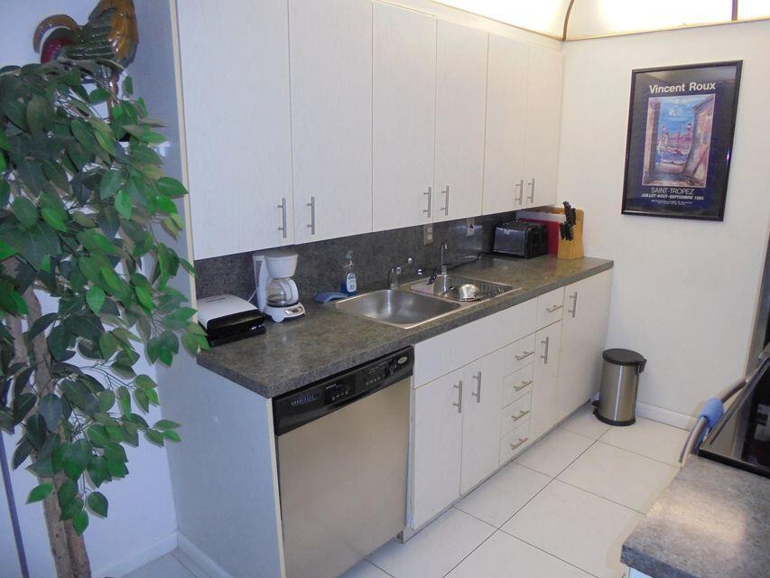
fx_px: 578
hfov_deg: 67.3
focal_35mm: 26
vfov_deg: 53.1
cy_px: 289
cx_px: 385
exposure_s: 1/30
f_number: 3.5
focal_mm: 4.6
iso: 250
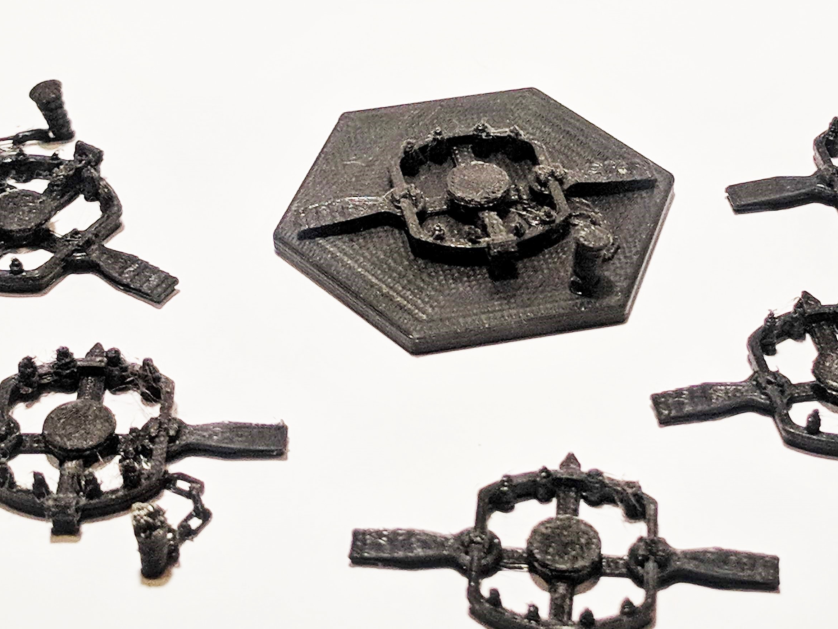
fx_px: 1089
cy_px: 266
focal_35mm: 45
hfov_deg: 41.8
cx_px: 511
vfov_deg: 32.1
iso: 305
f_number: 2
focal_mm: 4.67
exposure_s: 1/100
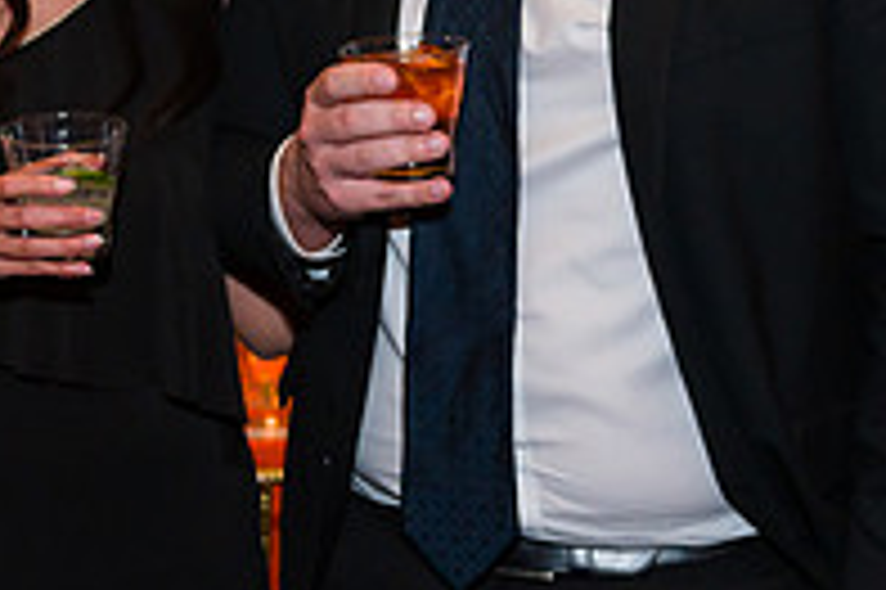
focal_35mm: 103
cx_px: 319
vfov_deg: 13.1
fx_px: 2533
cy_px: 36
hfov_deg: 19.8
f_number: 3.2
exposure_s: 1/200
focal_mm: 35
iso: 1600
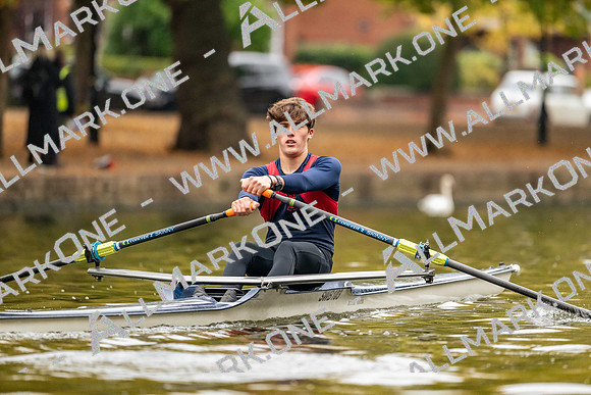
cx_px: 296
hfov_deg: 5.2
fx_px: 6568
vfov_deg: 3.4
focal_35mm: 400
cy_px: 198
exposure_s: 1/2000
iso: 4500
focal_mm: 400
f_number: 4.5
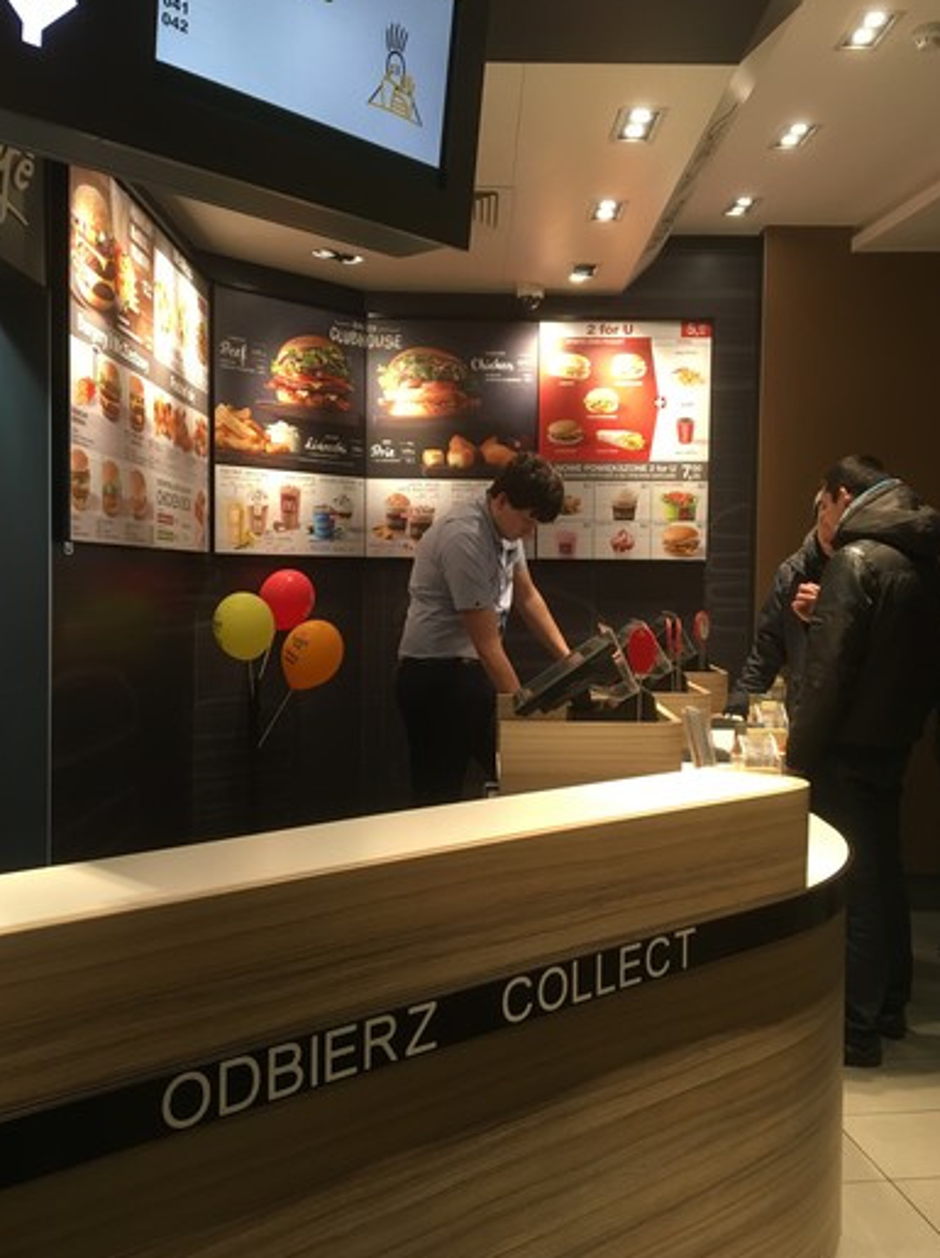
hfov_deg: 45.4
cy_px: 618
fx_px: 1125
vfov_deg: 58.4
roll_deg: -1.2
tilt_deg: -2.6
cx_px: 481
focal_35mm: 31
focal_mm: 4.15
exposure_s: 1/33
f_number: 2.2
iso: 64
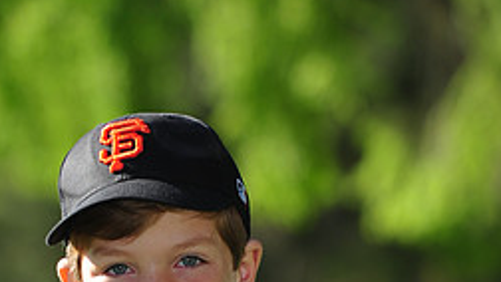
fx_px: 4319
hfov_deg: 6.6
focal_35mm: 325
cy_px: 489
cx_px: 157
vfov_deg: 3.7
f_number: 4.5
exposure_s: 1/800
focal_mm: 135
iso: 200
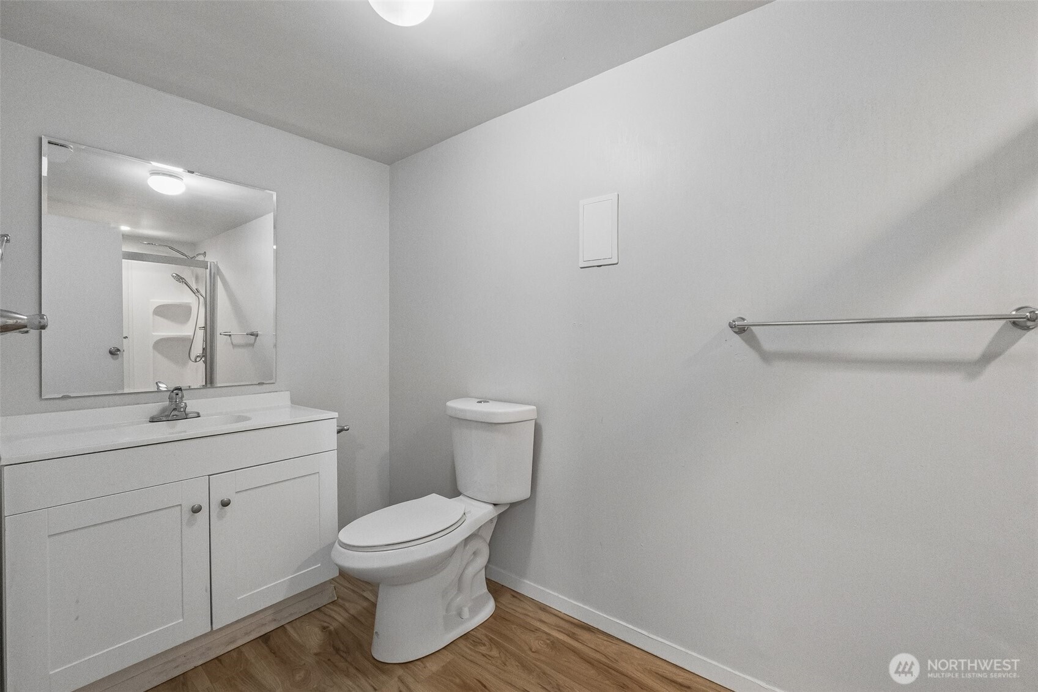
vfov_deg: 77.3
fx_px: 432
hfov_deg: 100.4
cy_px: 346
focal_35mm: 15
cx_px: 519
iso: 2500
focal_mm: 10
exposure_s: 1/30
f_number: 9
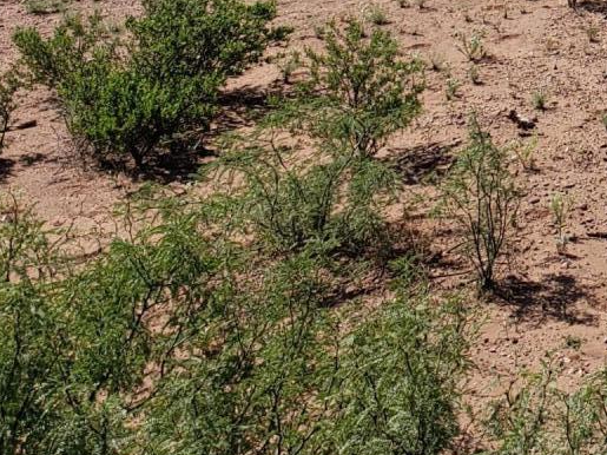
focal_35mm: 101
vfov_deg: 13.7
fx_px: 1771
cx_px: 1103
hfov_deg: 16.3
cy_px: -232
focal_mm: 4.3
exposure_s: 1/1784
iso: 50
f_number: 2.4
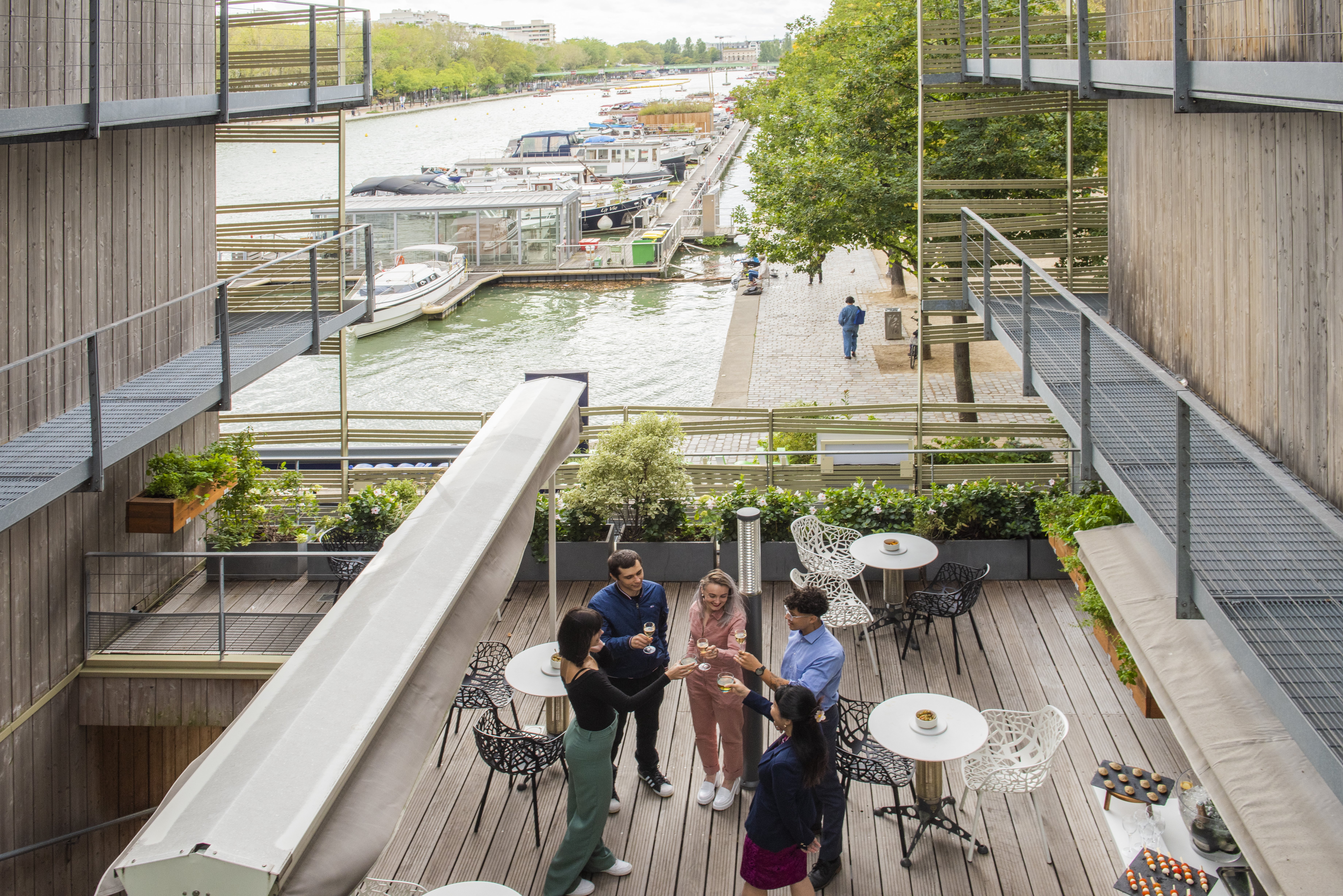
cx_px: 672
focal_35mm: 29
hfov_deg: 63.6
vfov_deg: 45.0
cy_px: 448
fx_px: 1082
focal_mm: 29
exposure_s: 1/125
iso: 320
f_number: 11
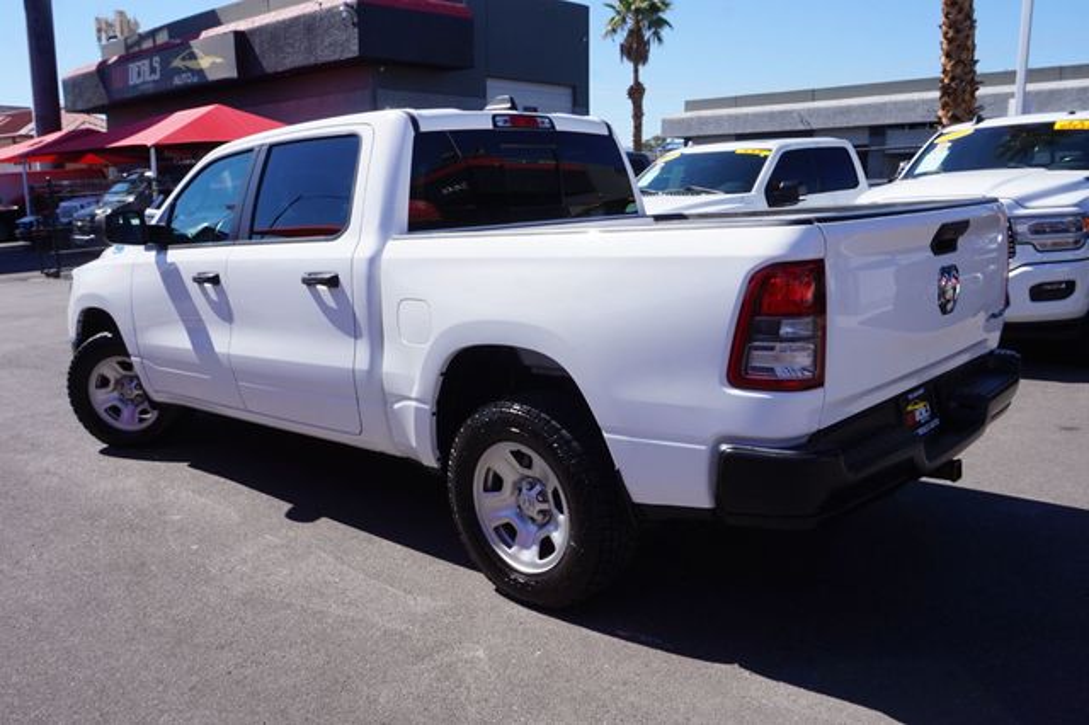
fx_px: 907
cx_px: 544
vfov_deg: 43.6
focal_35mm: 30
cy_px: 362
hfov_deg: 62.0
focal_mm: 20
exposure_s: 1/100
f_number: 13
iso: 100
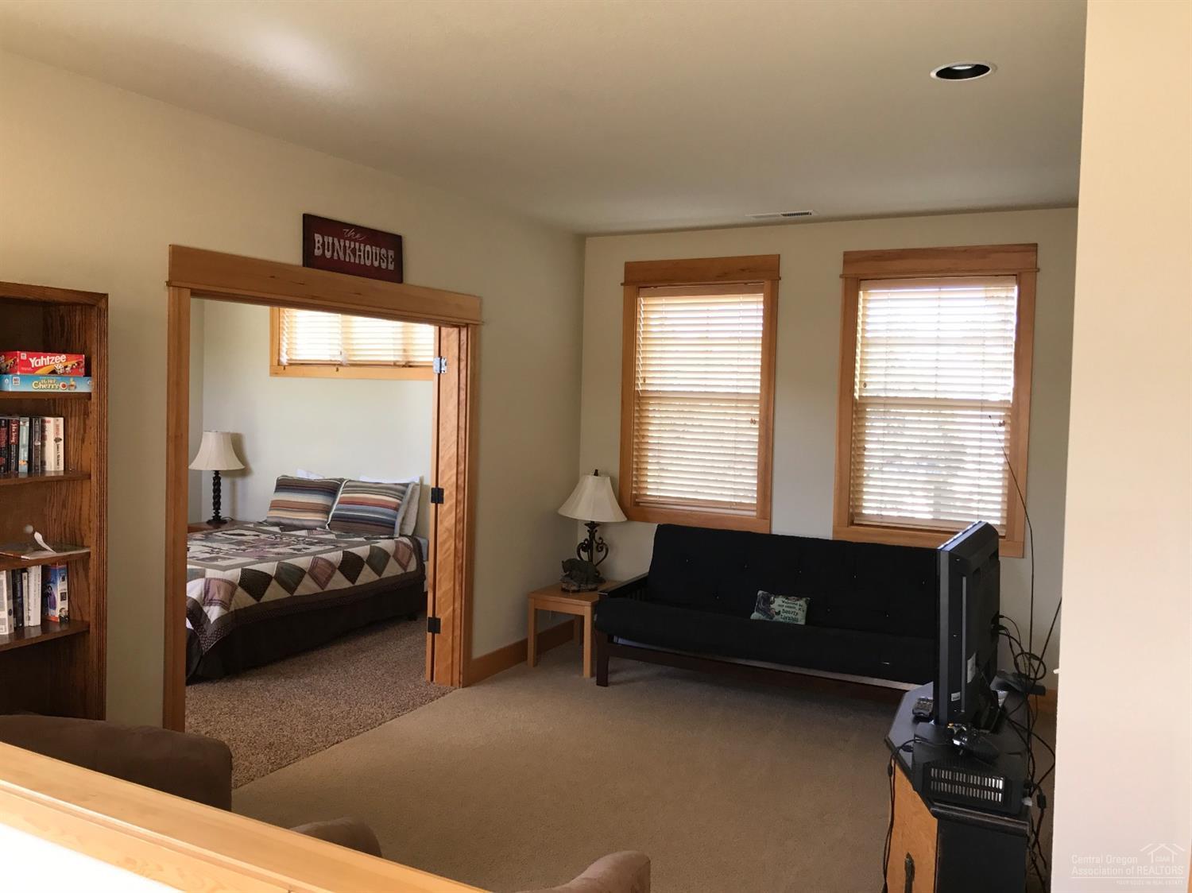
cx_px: 596
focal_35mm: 28
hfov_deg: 63.5
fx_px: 964
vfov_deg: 49.7
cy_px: 446
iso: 32
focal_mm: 3.99
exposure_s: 1/60
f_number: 1.8
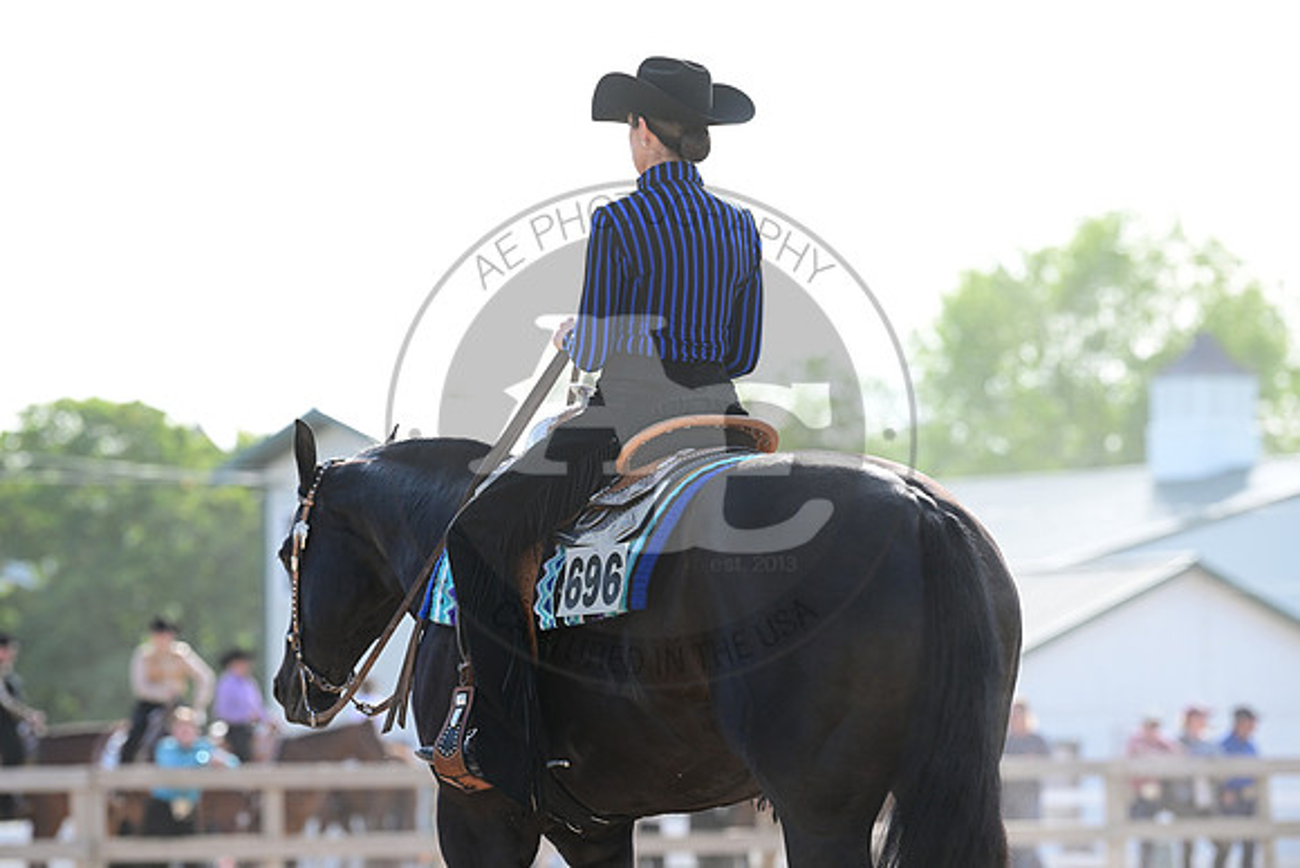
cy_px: 434
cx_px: 650
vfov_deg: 6.9
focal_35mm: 200
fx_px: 7224
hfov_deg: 10.3
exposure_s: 1/2000
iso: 1000
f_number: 5
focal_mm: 200
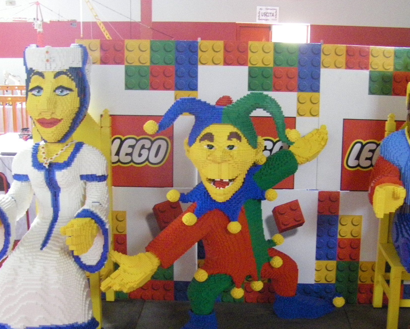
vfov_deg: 29.0
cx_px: 234
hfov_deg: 35.9
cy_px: 214
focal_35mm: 52
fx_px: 631
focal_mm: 6.3
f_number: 3.5
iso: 800
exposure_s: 1/30
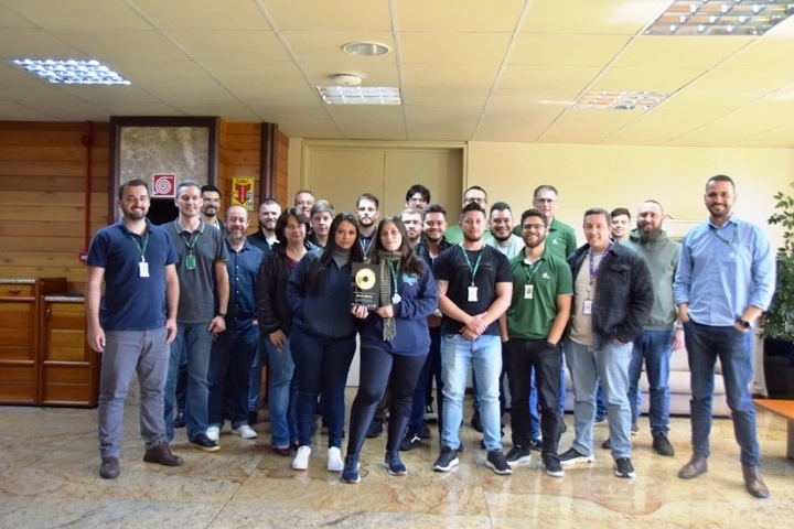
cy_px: 264
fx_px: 728
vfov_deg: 40.0
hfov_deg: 57.2
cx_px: 397
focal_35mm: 33
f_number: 3.8
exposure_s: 1/200
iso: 1250
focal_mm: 22
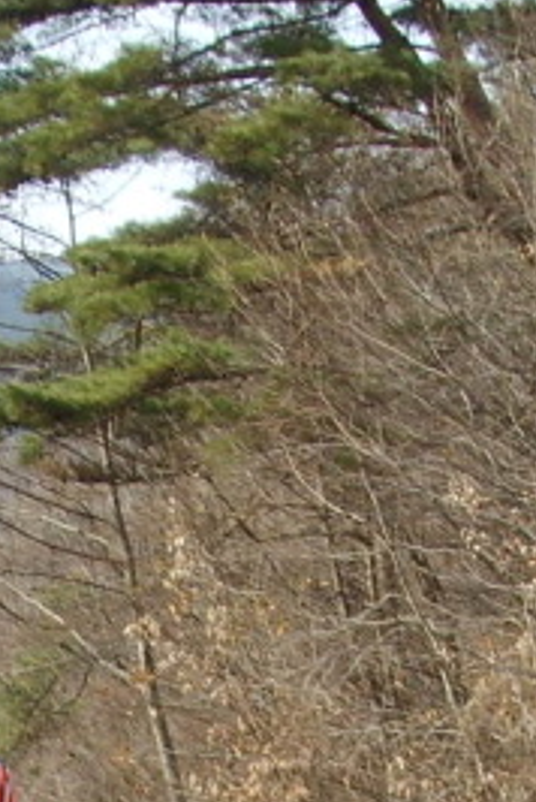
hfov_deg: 8.8
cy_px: 1043
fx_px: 3475
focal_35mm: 156
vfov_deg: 12.7
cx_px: 60
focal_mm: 6.6
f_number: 3.5
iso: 50
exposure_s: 1/250
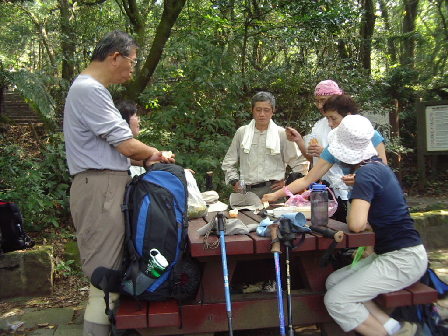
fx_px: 492
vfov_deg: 37.7
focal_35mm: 38
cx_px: 224
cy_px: 168
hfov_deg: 49.0
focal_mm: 5.8
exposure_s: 1/50
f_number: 2.6
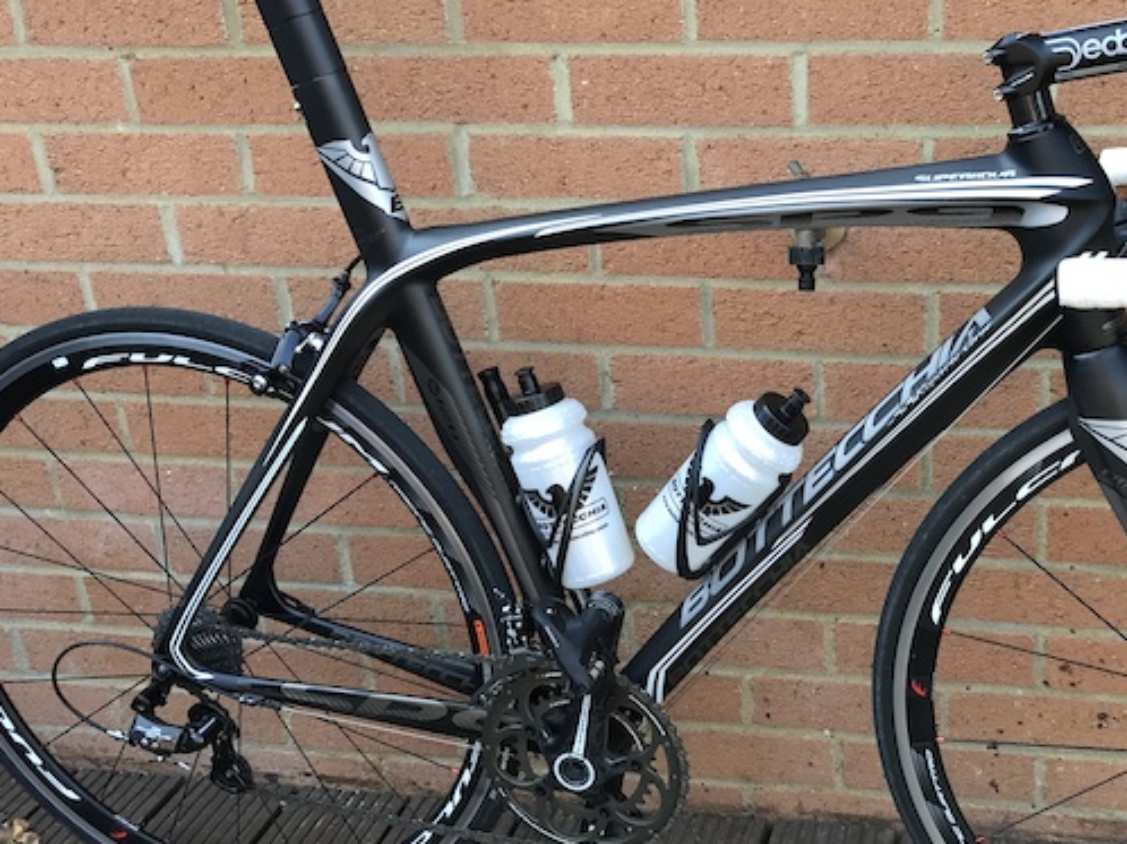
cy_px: 482
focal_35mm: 45
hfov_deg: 41.1
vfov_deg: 32.1
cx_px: 819
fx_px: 1464
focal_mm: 3.99
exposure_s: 1/100
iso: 25
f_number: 1.8
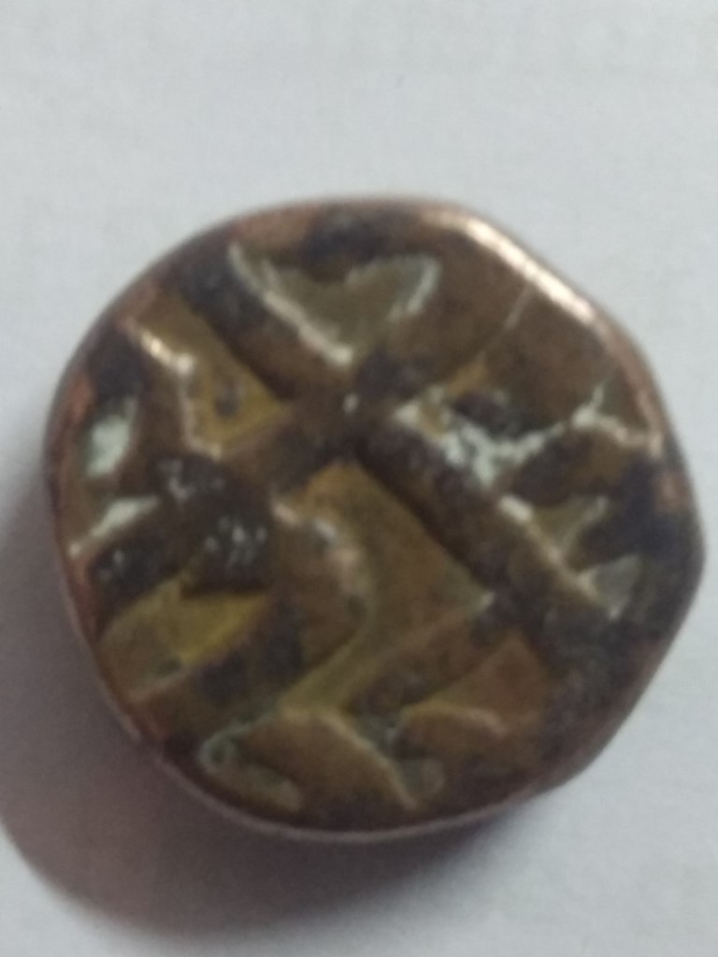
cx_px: 359
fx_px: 581
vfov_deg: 79.0
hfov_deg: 63.4
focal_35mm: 21
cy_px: 478
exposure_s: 1/14
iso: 1250
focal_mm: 3.57
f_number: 2
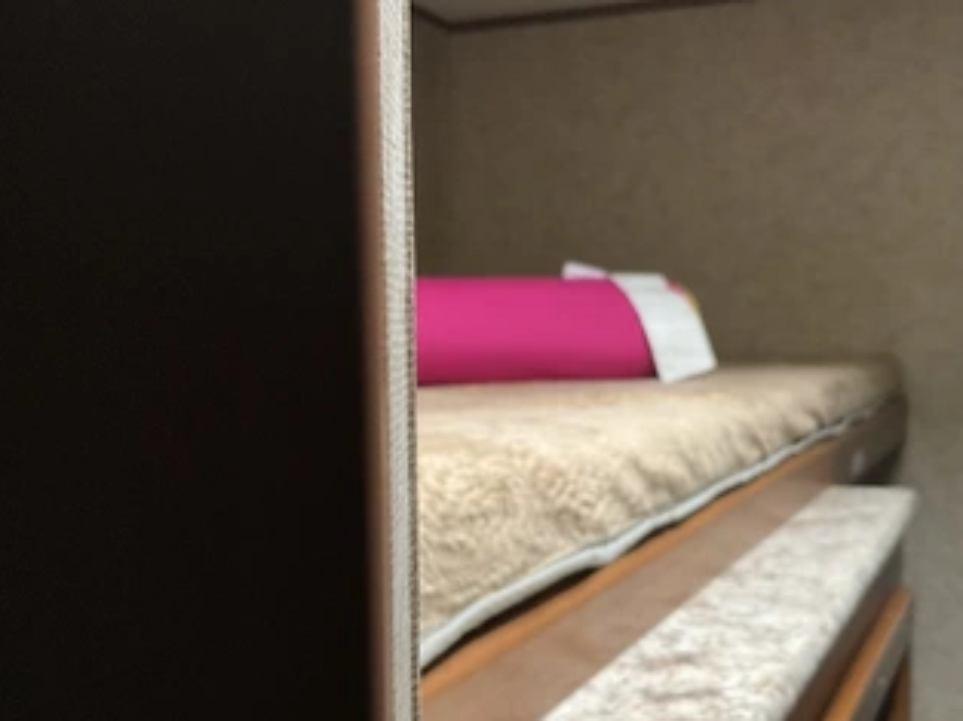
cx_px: 607
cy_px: 423
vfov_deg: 38.5
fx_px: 1029
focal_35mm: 37
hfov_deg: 49.6
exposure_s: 1/60
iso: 250
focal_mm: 3
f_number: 1.8
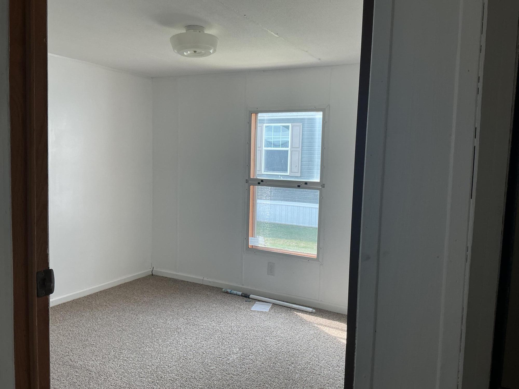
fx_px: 435
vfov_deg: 48.2
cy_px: 194
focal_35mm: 29
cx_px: 260
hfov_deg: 61.7
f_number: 1.8
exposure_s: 1/120
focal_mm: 3
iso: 32
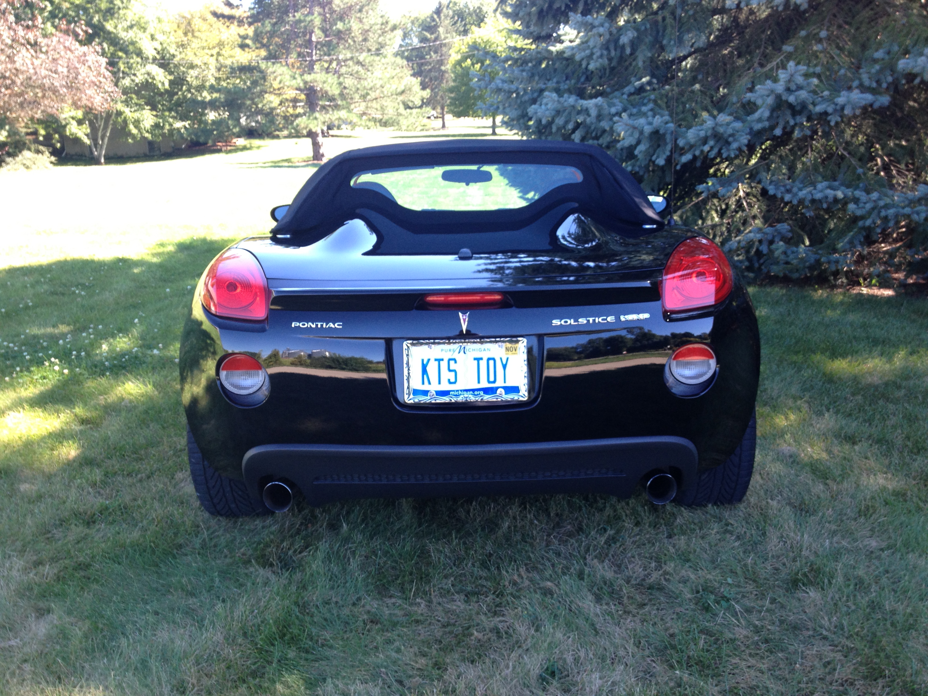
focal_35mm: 35
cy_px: 348
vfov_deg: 40.7
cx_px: 464
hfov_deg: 52.6
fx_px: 938
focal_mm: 4.28
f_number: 2.4
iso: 50
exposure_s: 1/120
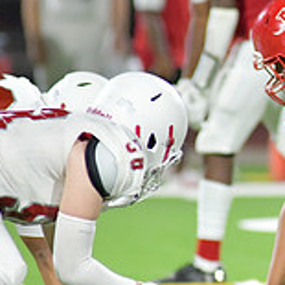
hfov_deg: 1.8
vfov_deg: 1.8
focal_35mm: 952
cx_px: 360
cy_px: 142
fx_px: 8868
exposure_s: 1/1250
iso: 12800
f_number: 4
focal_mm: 300
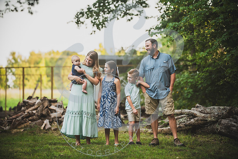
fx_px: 798
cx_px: 119
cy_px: 80
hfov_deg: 17.0
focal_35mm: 121
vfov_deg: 11.4
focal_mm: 120
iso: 500
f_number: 2.8
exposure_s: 1/250
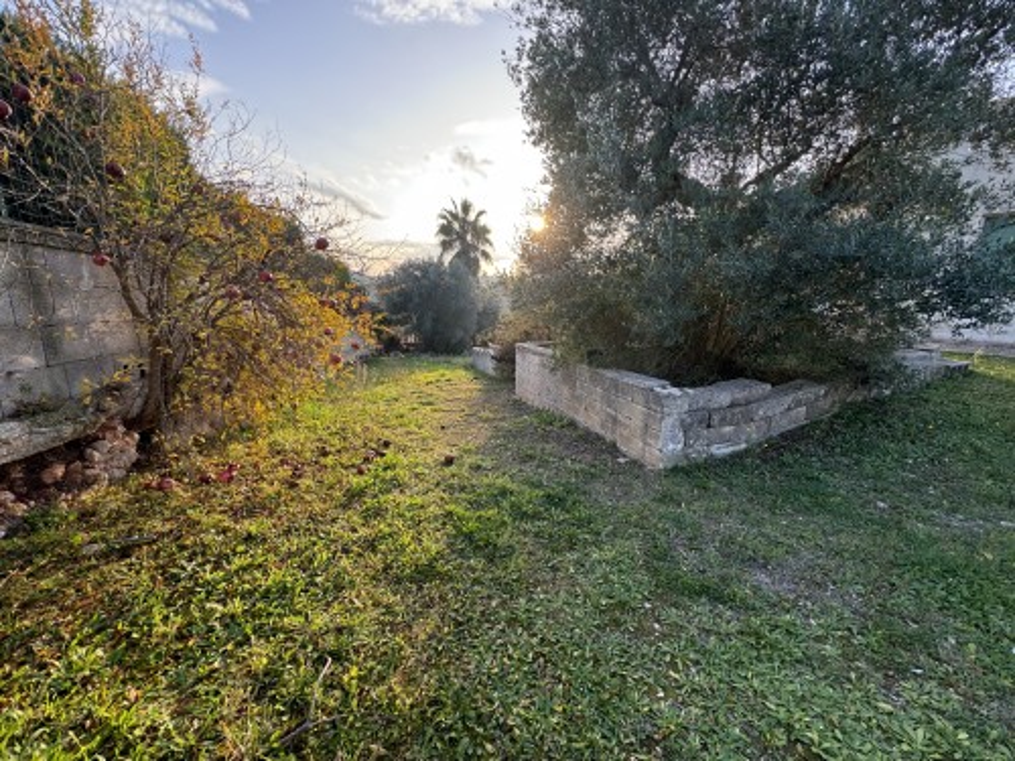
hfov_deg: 102.1
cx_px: 508
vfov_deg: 85.7
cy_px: 380
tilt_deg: -12.9
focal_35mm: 14
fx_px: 411
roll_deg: -0.4
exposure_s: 1/156
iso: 40
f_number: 2.2
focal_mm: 2.22
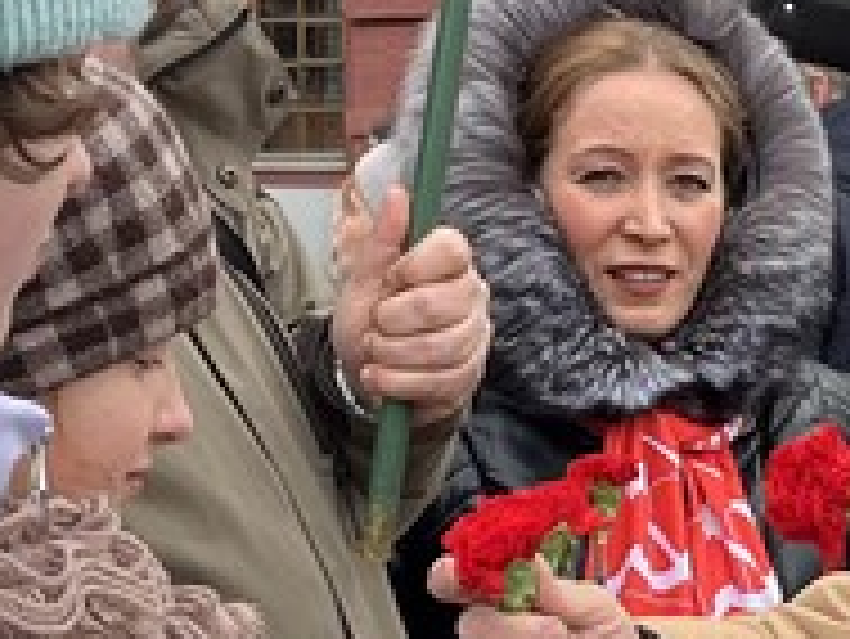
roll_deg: -0.8
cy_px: 490
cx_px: 854
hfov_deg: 13.8
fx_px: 3464
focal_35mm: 141
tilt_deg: -5.6
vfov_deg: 10.5
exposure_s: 1/424
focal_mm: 5.1
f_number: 1.6
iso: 50
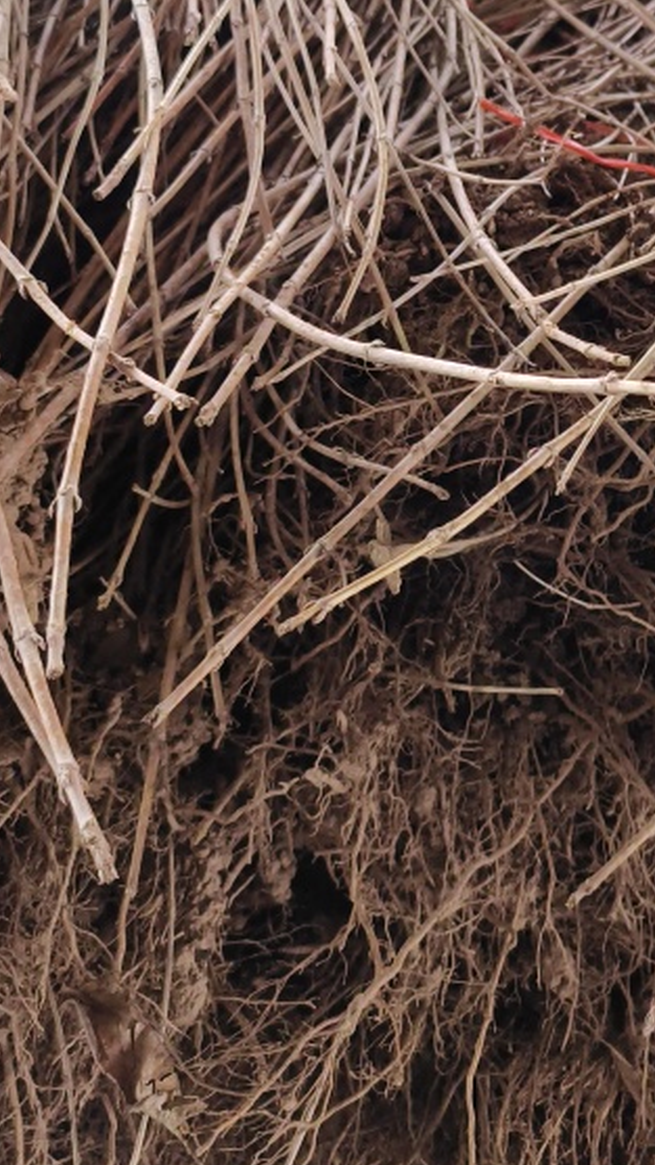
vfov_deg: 40.7
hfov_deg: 24.5
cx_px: 527
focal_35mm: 48
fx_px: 1483
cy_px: 200
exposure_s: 1/426
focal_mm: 5.5
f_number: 1.75
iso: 841
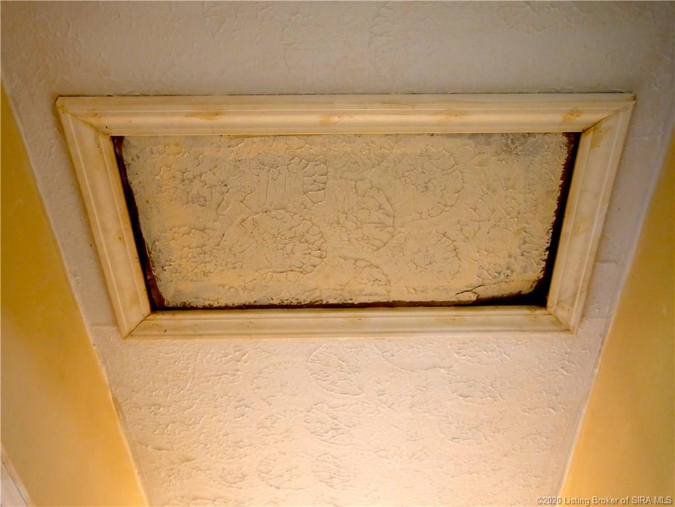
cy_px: 254
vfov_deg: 32.9
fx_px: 858
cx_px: 338
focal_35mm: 44
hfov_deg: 42.9
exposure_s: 1/60
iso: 1250
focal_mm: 22
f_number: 4.2
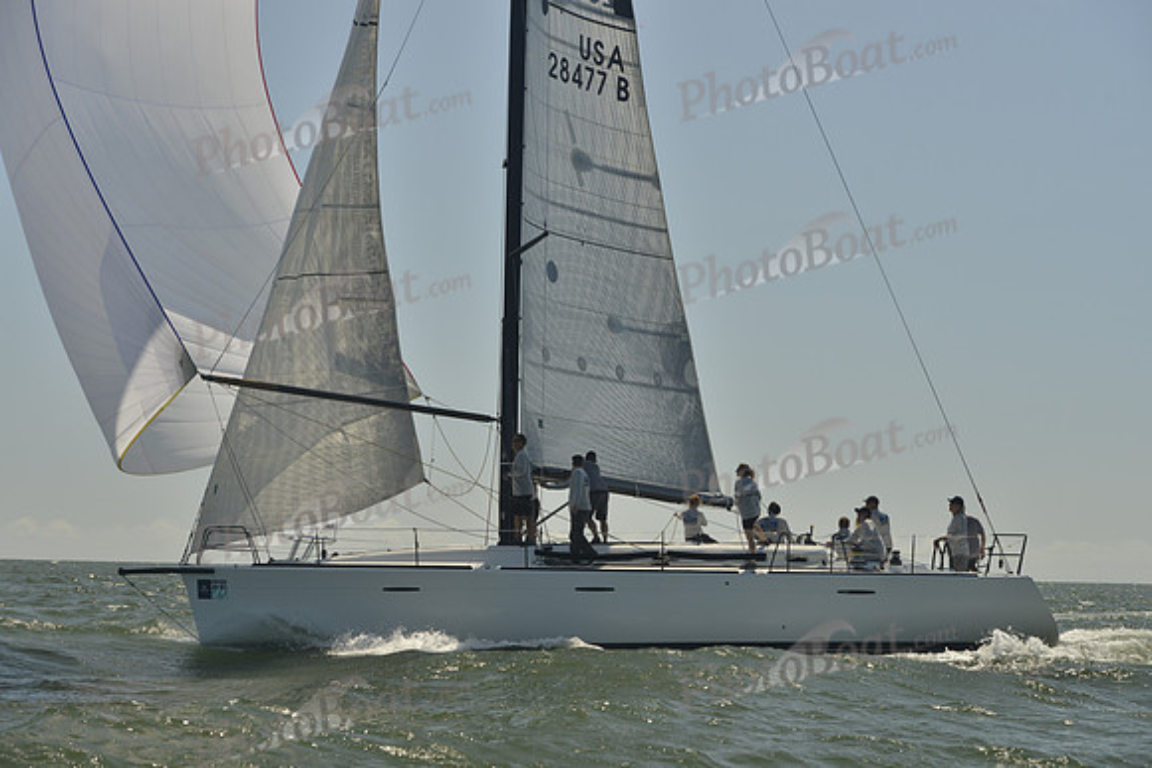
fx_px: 2240
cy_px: 384
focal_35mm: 70
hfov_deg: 28.8
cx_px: 576
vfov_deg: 19.5
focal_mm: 70
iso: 280
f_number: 9
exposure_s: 1/1000
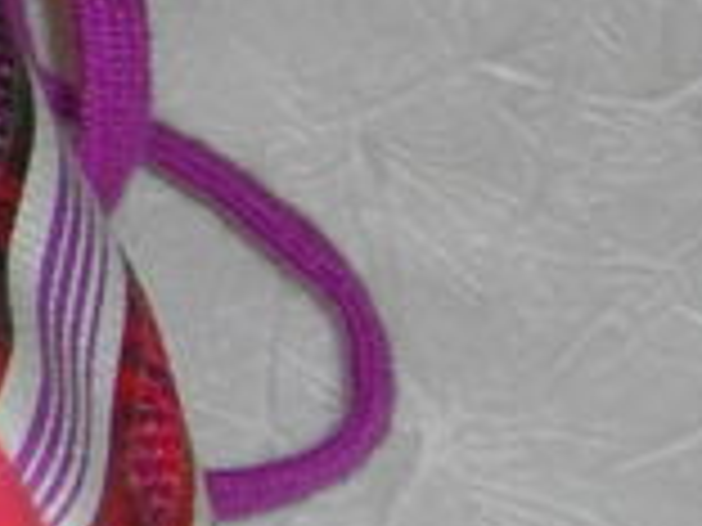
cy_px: 121
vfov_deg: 3.7
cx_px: -1516
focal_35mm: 397
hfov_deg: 4.7
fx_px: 8051
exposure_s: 1/80
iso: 200
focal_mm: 11
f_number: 4.1
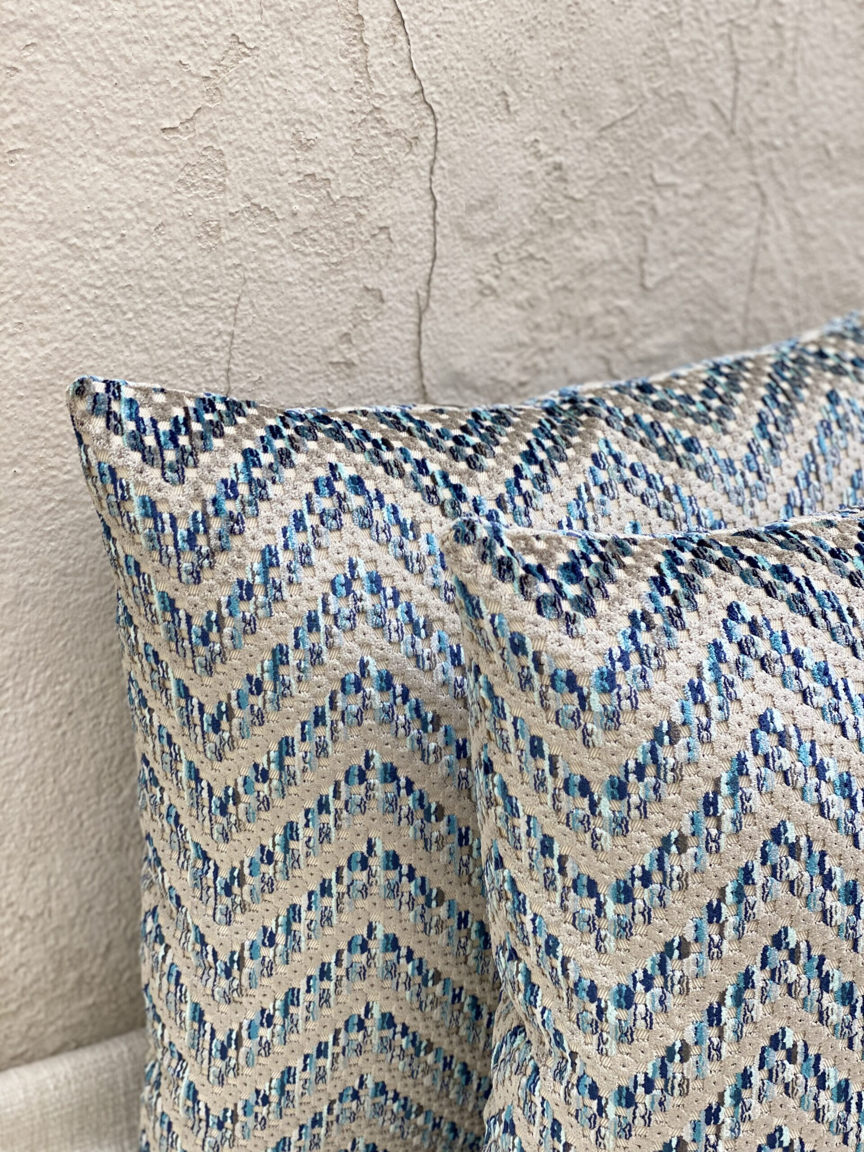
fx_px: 1731
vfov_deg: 36.8
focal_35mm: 52
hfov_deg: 28.0
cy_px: 576
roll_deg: -4.8
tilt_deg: -24.1
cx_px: 432
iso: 32
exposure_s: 1/122
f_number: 2
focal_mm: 6
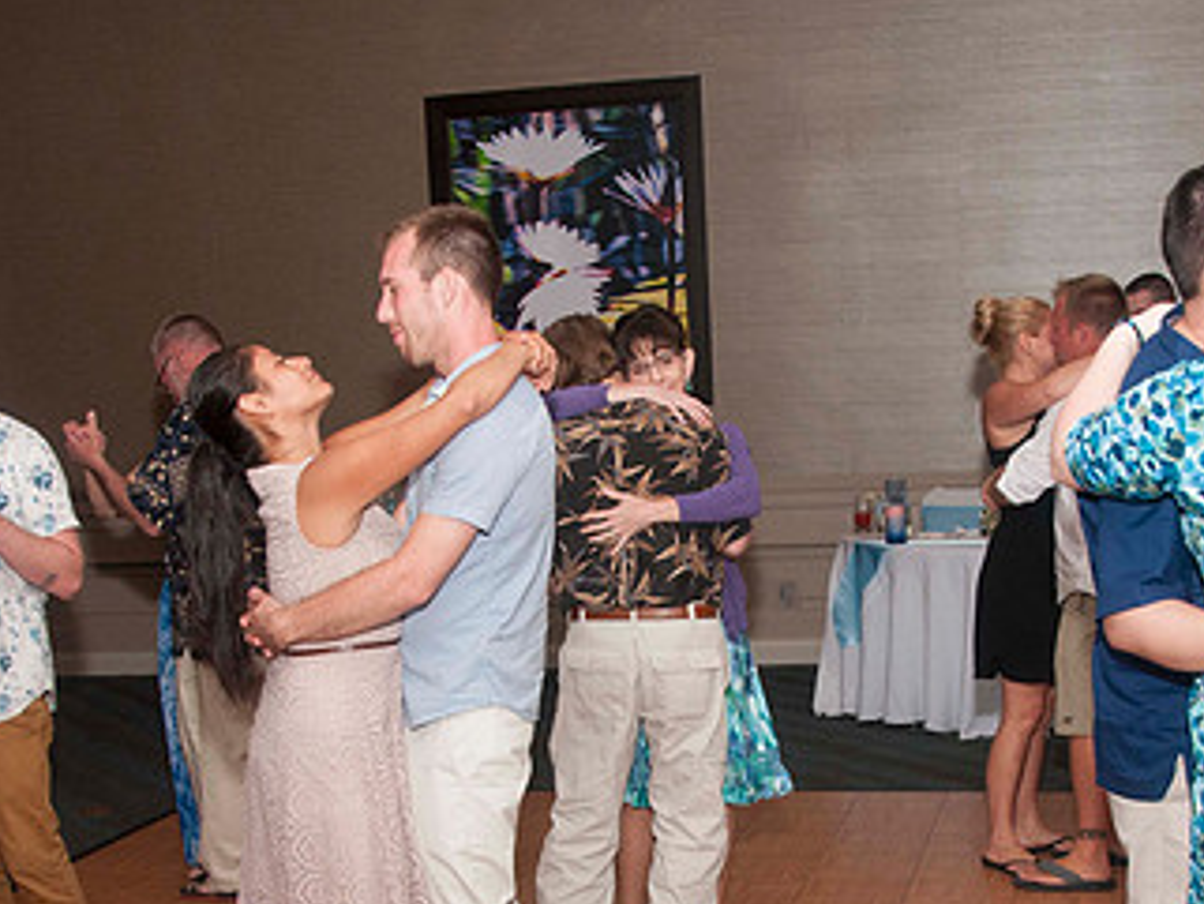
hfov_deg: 36.7
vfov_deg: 27.5
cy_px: 715
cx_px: 728
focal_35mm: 52
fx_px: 1809
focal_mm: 20
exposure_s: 1/60
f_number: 5.6
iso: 800
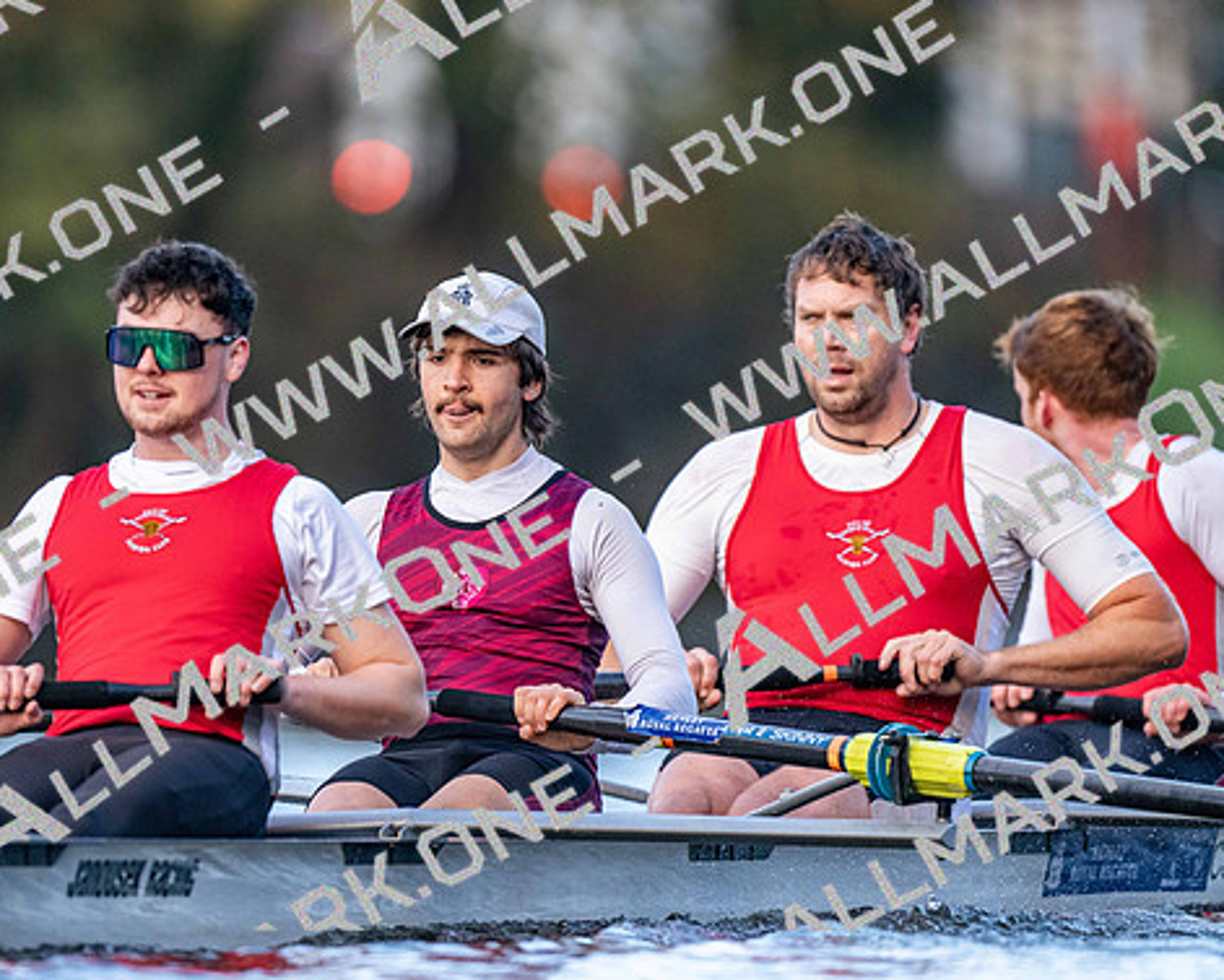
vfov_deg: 2.2
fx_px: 25110
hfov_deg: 2.8
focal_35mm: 693
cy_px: 485
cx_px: 494
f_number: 4
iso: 2800
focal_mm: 600
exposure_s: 1/2500
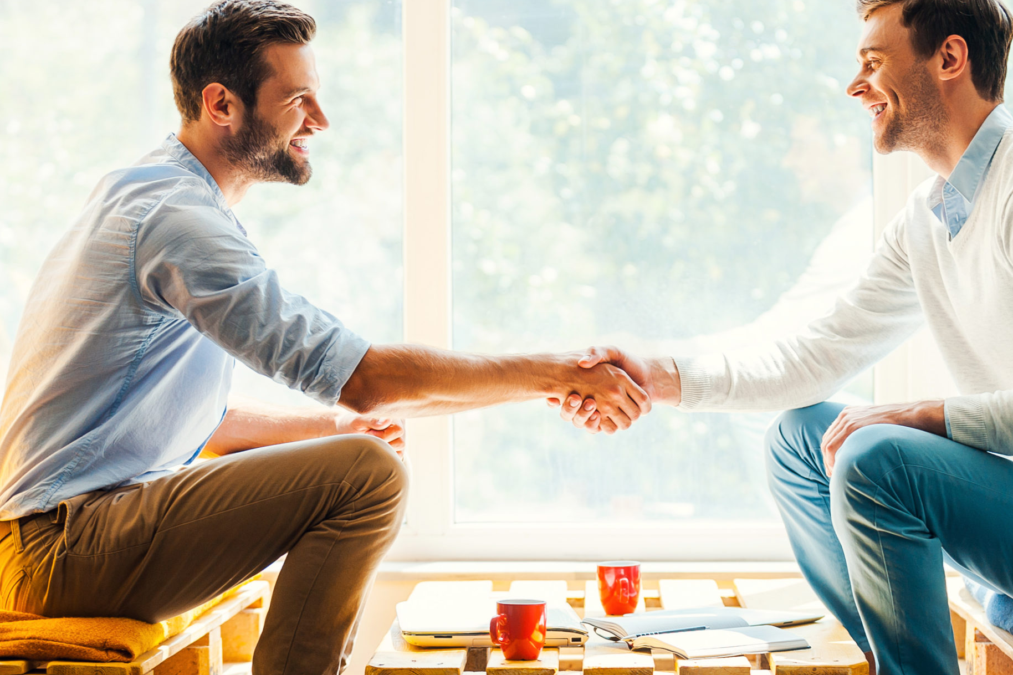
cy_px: 407
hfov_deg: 19.4
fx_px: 2954
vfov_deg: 13.0
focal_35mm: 105
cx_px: 611
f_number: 3.5
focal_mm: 75
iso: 250
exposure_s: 1/160
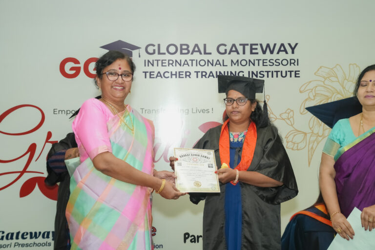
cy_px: 125
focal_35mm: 54
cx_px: 188
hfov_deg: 36.9
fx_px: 562
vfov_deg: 25.1
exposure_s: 1/125
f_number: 5.6
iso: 800
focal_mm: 54
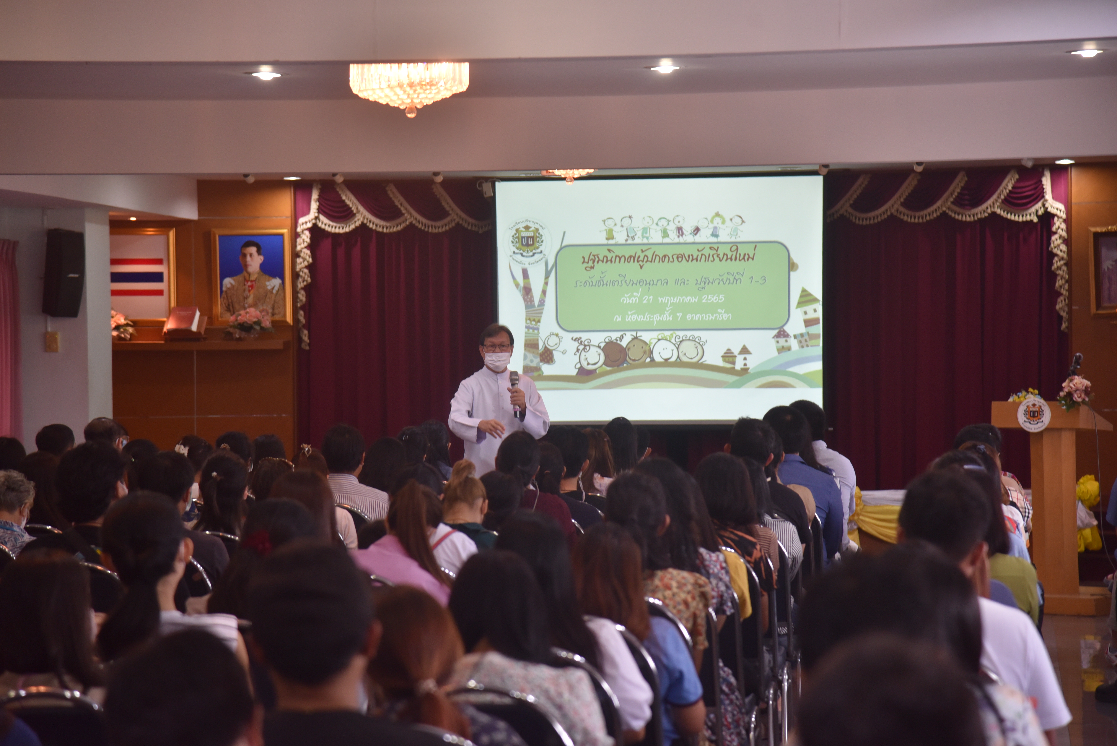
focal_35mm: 120
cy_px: 373
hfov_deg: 17.1
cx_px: 558
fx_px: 3725
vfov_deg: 11.4
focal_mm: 120
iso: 1000
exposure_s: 1/100
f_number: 5
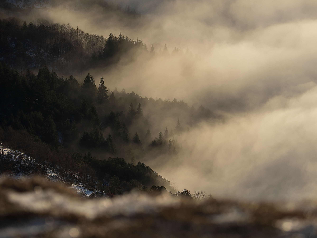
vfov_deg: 7.4
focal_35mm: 200
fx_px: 1832
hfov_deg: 9.9
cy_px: 119
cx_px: 158
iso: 200
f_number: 4.5
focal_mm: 100
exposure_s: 1/2000
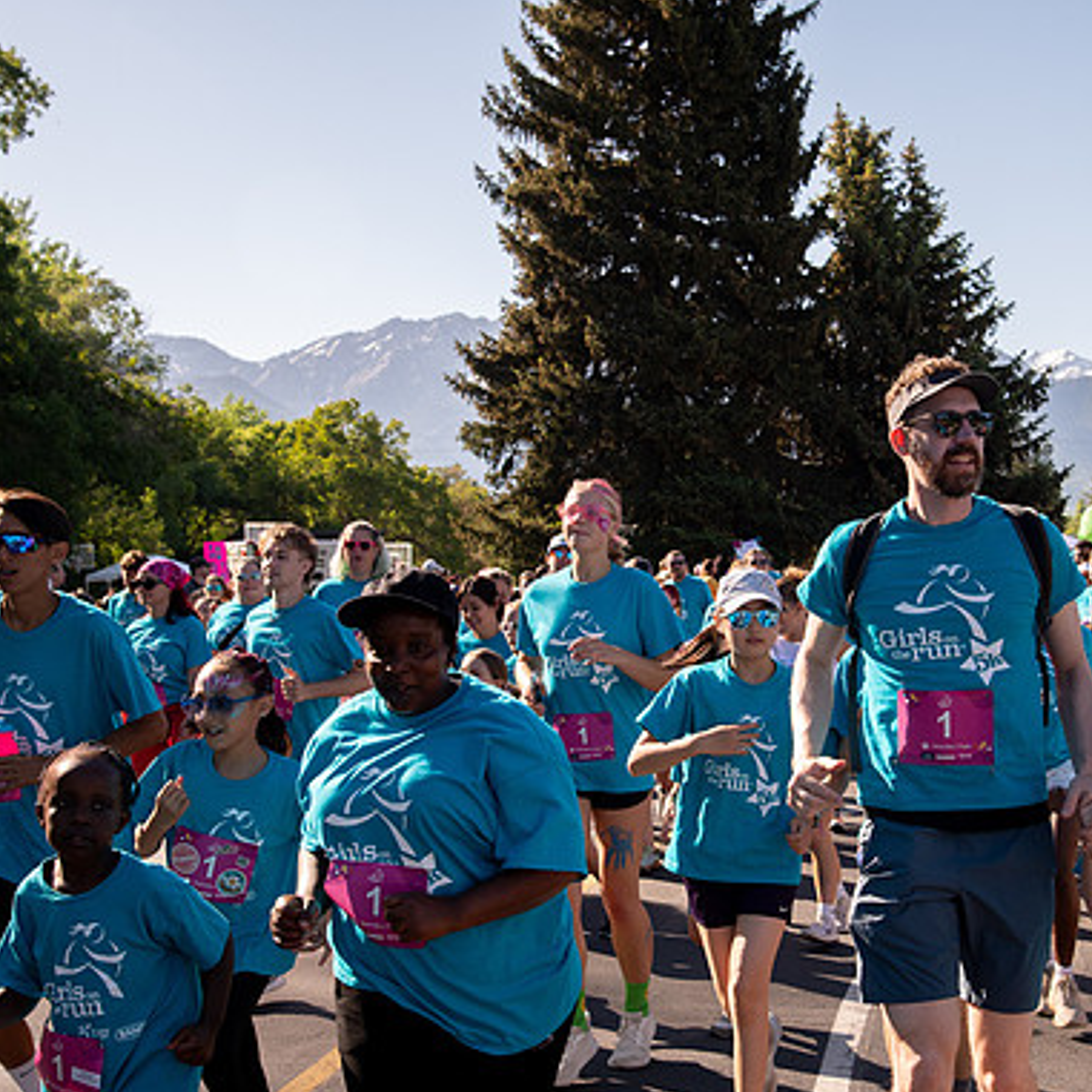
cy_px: 550
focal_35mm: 62
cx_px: 691
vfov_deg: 27.7
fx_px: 2213
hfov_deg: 27.6
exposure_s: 1/1000
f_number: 8
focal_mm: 48
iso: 800
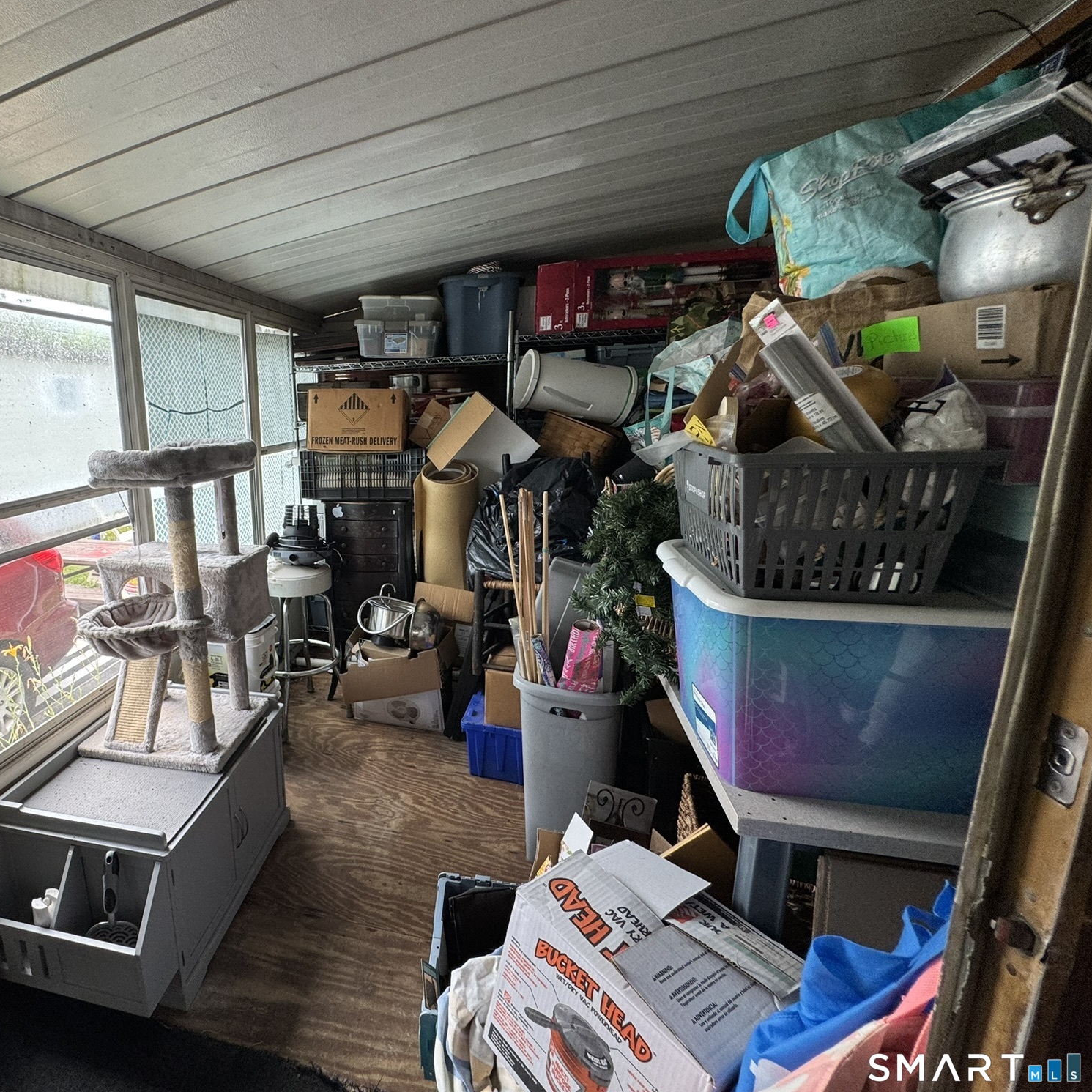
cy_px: 535
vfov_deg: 84.0
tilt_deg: -13.0
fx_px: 607
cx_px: 346
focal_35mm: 17
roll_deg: +1.4
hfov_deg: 80.6
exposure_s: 1/99
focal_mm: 2.22
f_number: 2.2
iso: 80
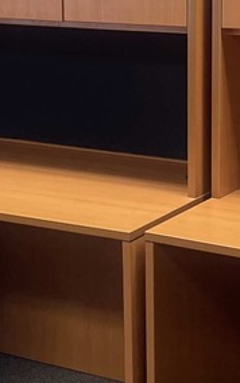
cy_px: 148
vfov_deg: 17.9
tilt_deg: -15.1
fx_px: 1212
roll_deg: +3.0
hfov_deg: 11.2
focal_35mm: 116
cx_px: 4
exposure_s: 1/120
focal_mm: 5.1
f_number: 1.6
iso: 100
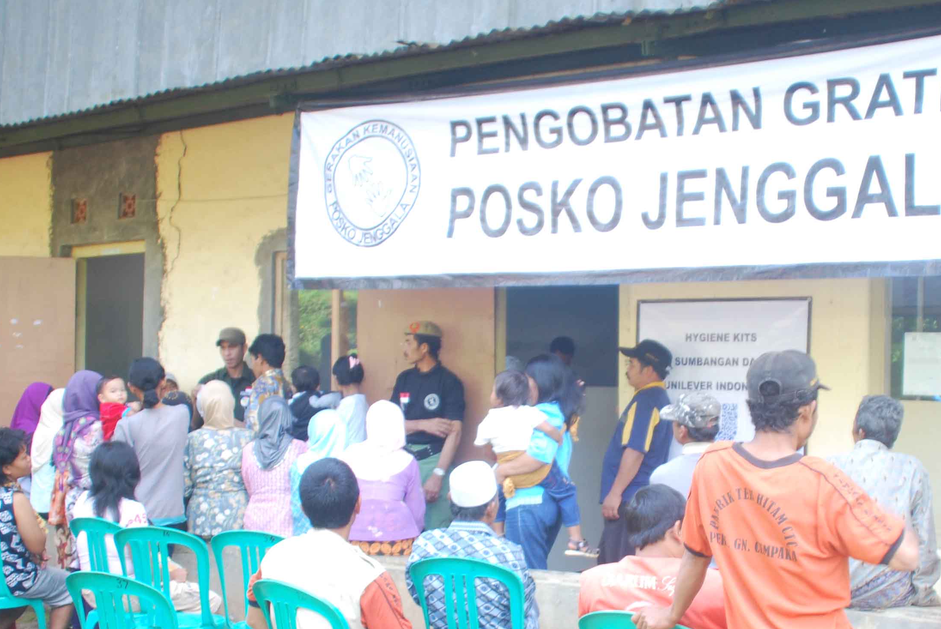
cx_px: 607
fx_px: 1387
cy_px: 397
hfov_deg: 37.2
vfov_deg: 25.5
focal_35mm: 53
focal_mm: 20
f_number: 3.8
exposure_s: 1/30
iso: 200
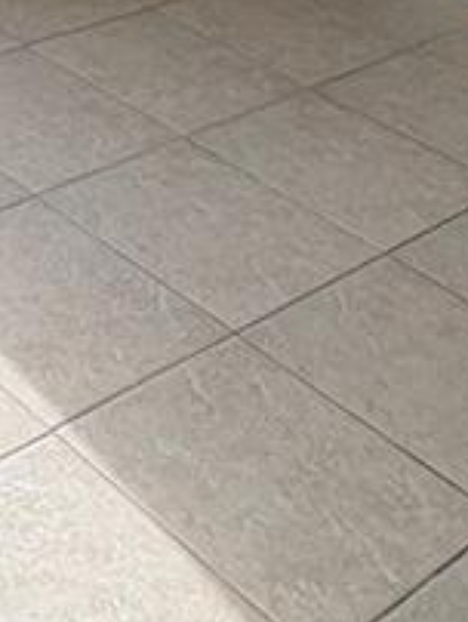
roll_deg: -4.0
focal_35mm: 83
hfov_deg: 15.9
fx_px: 1493
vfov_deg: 19.6
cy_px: -379
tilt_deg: -10.0
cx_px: -296
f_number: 2.2
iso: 80
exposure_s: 1/135
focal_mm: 2.22
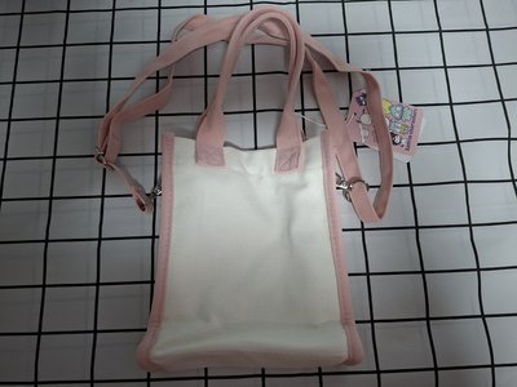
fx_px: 344
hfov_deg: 73.9
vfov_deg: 58.9
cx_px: 258
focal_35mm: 23
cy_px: 194
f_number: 1.8
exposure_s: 1/60
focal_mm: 5.54
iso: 320
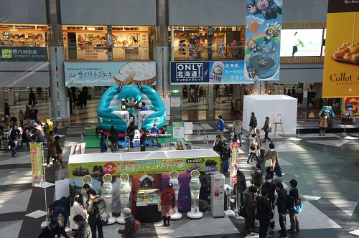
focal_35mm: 46
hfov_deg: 42.4
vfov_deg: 28.9
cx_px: 180
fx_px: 463
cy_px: 119
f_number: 4.5
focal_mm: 31
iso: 200
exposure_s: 1/50
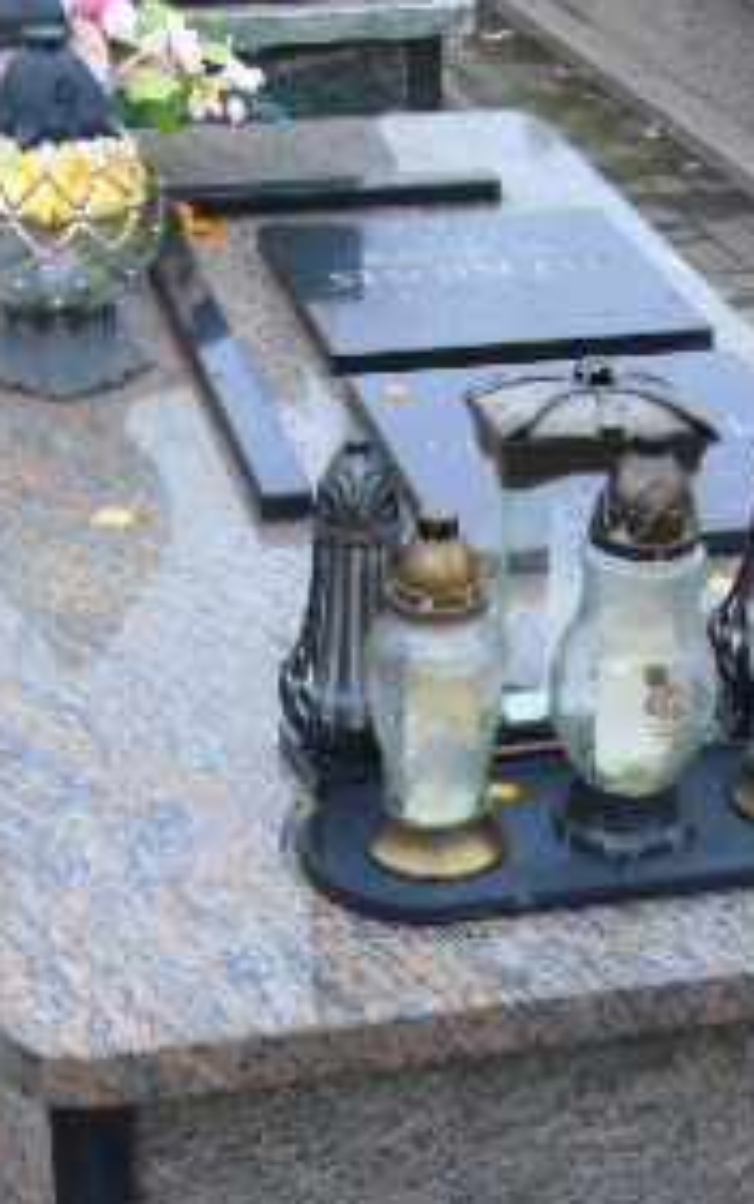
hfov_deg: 18.6
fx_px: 2298
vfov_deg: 29.2
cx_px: 433
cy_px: 750
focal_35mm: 70
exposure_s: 1/30
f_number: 3.6
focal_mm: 5.2
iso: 80
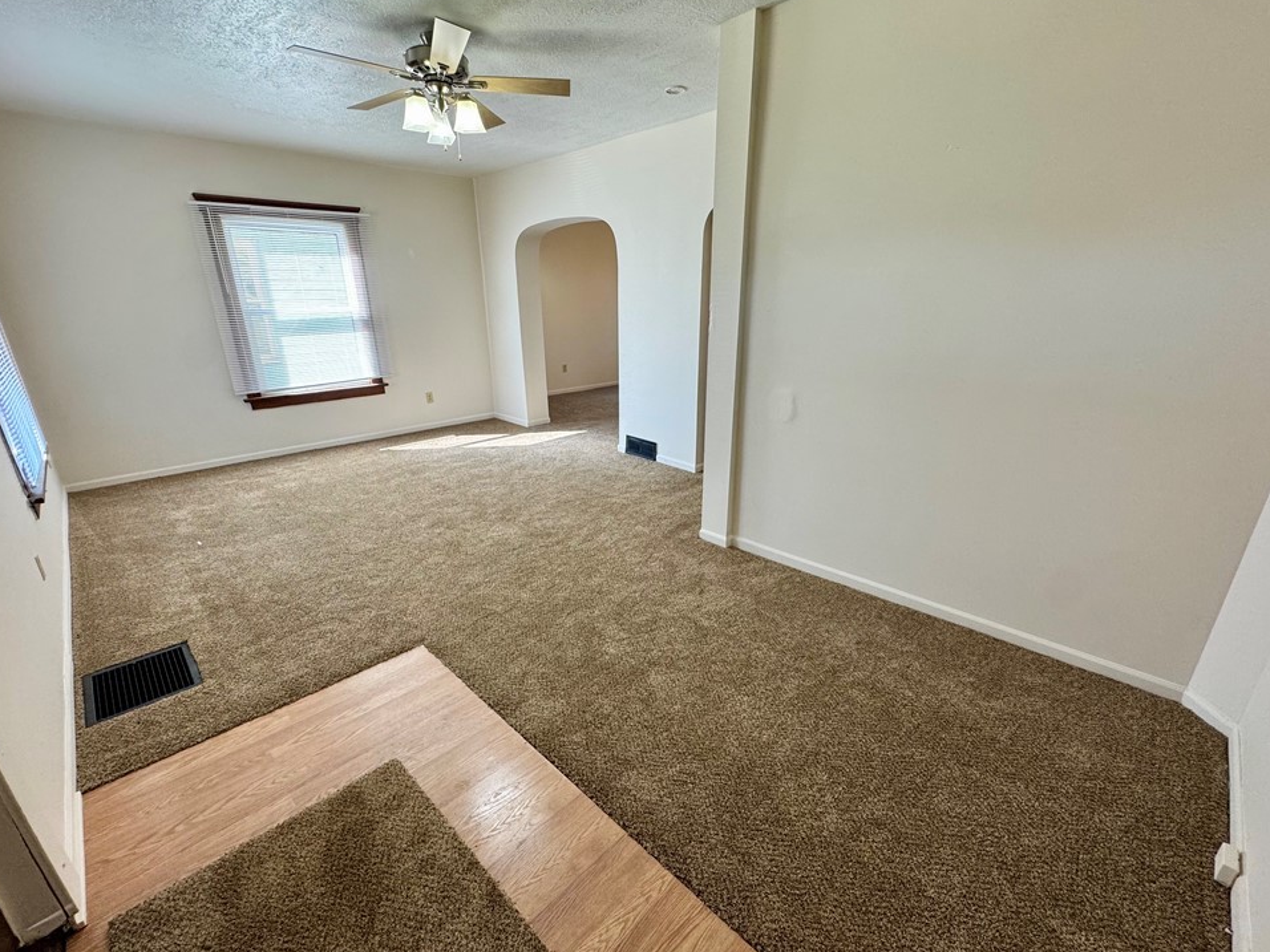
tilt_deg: -19.9
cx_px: 623
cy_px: 493
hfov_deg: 98.2
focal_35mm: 15
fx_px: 550
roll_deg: +0.0
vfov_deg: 81.7
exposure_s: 1/120
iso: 160
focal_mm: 2.22
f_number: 2.2
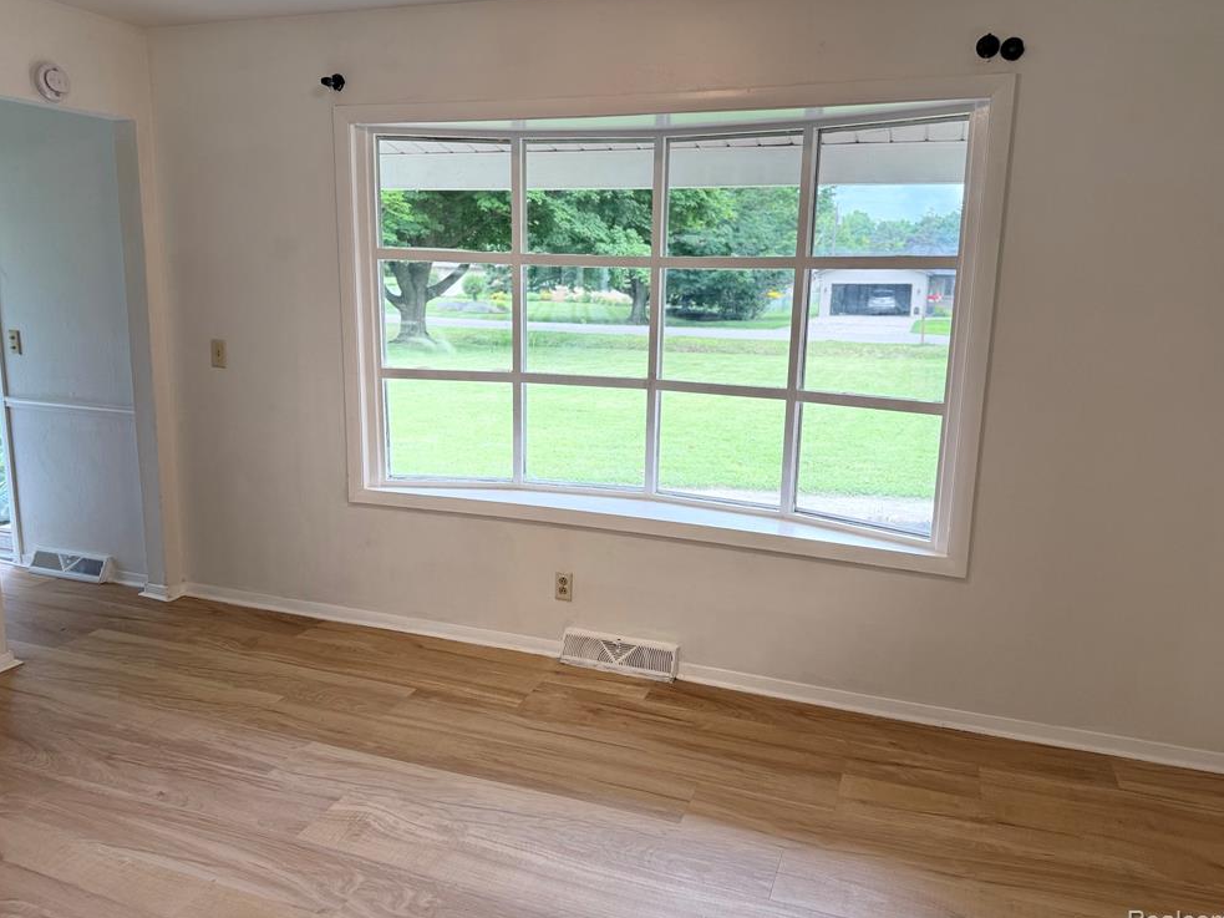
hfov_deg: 69.4
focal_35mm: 25
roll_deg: -1.4
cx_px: 616
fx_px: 884
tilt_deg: -11.1
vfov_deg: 54.9
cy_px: 462
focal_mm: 6.76
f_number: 1.78
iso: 64
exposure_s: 1/161
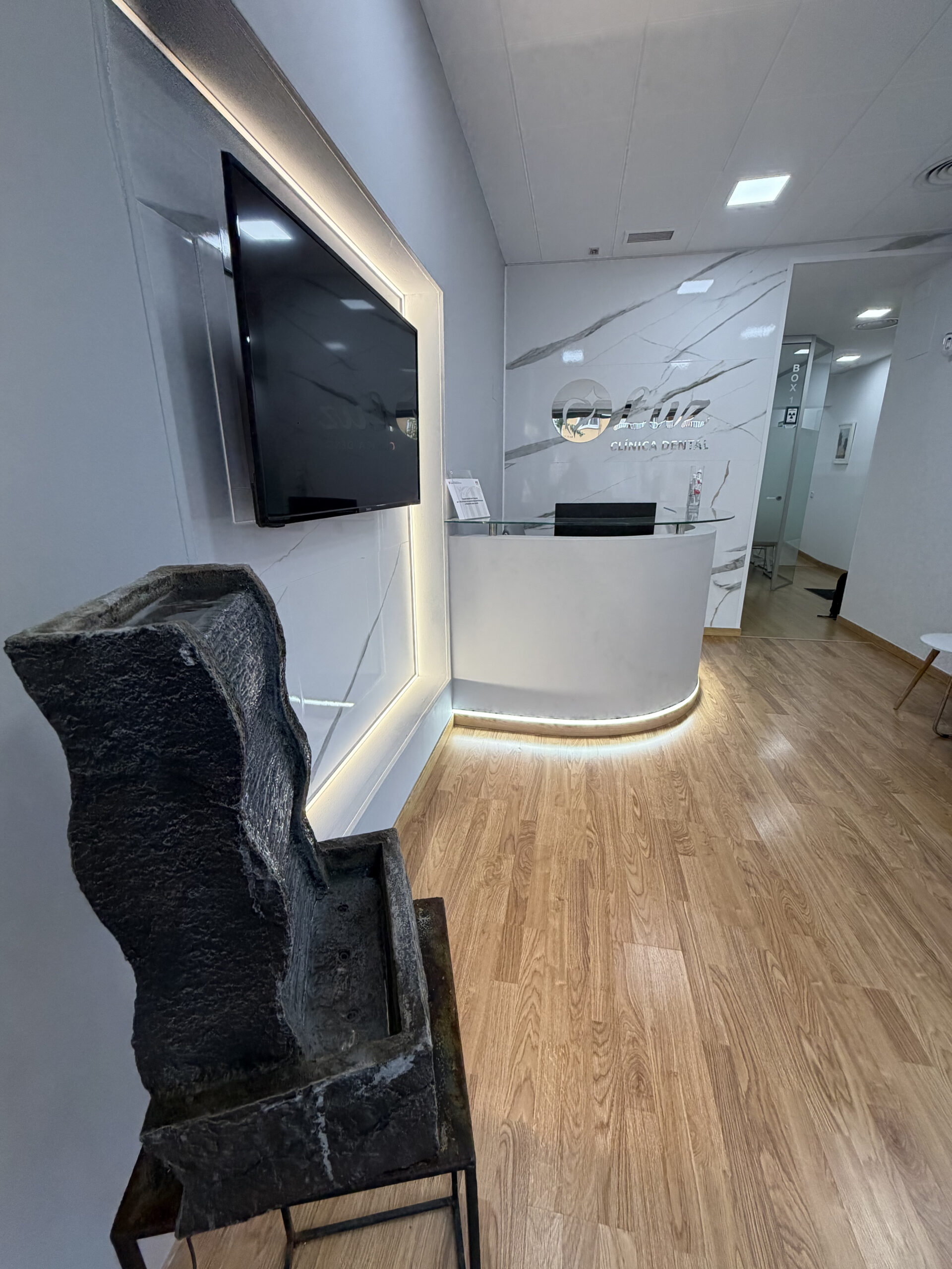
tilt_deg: -16.4
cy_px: 634
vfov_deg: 102.1
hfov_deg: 85.7
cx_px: 476
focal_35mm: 14
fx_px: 513
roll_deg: -0.1
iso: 100
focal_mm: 2.22
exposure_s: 1/100
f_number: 2.2
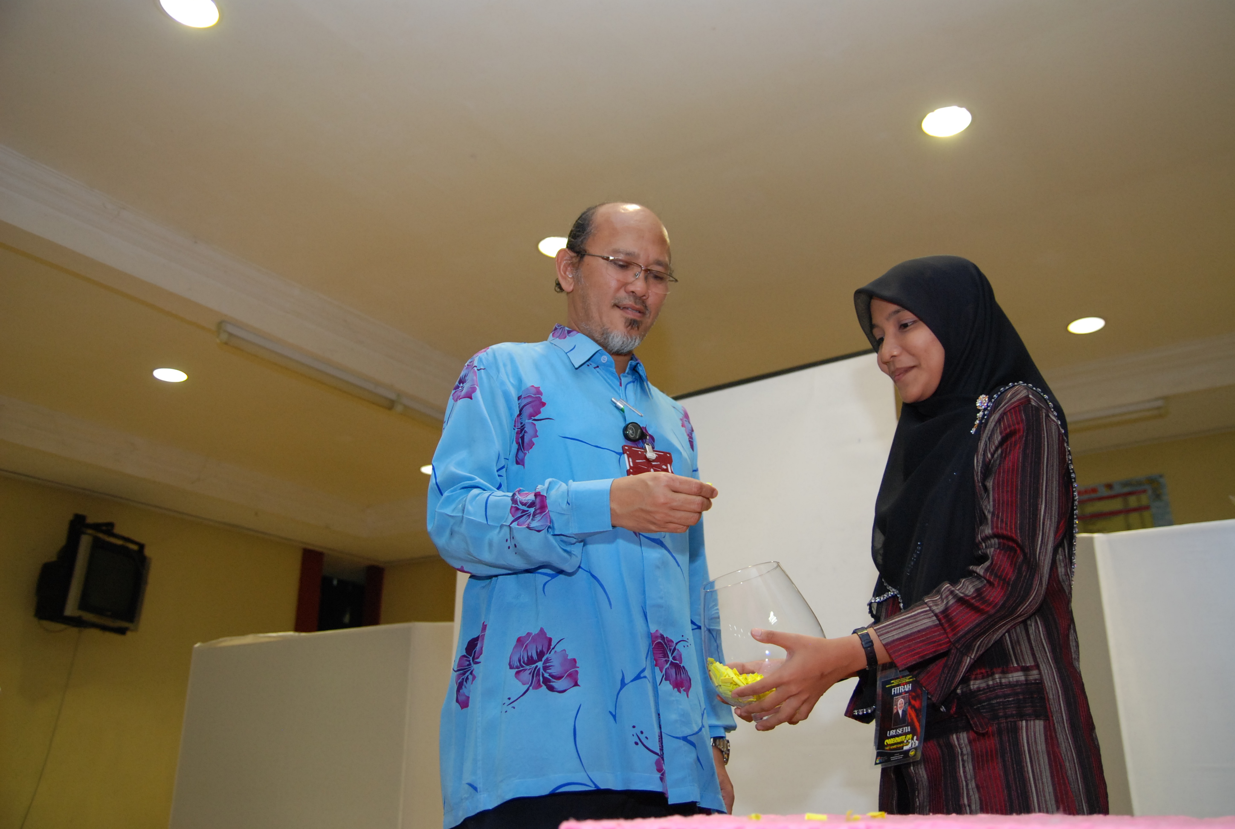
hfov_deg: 57.1
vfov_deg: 40.1
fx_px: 1134
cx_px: 618
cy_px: 414
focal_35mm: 33
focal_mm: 22
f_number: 2.8
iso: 500
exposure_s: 1/60
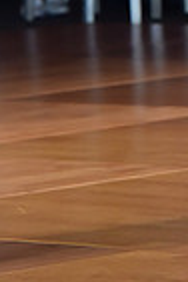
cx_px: 367
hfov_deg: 2.2
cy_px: -178
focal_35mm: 615
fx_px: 4817
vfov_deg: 3.3
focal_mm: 150
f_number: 5
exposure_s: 1/320
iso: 2000
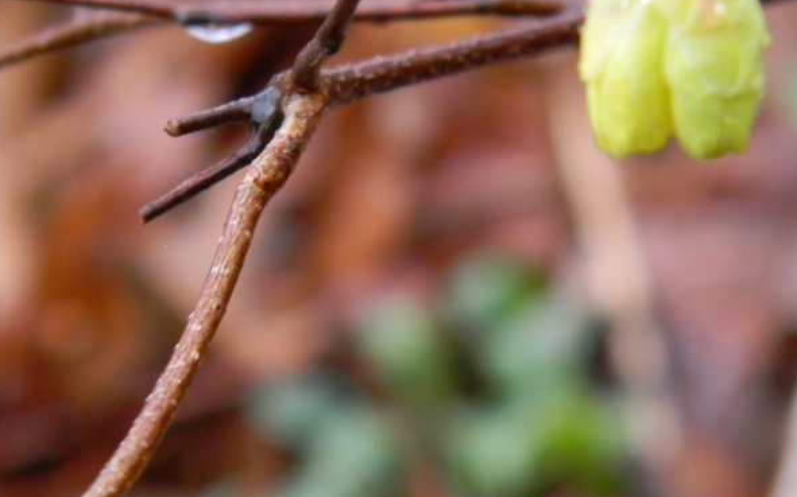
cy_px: 159
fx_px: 4191
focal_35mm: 193
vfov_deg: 6.8
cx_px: 480
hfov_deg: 10.9
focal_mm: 19
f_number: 4.7
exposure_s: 1/30
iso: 389
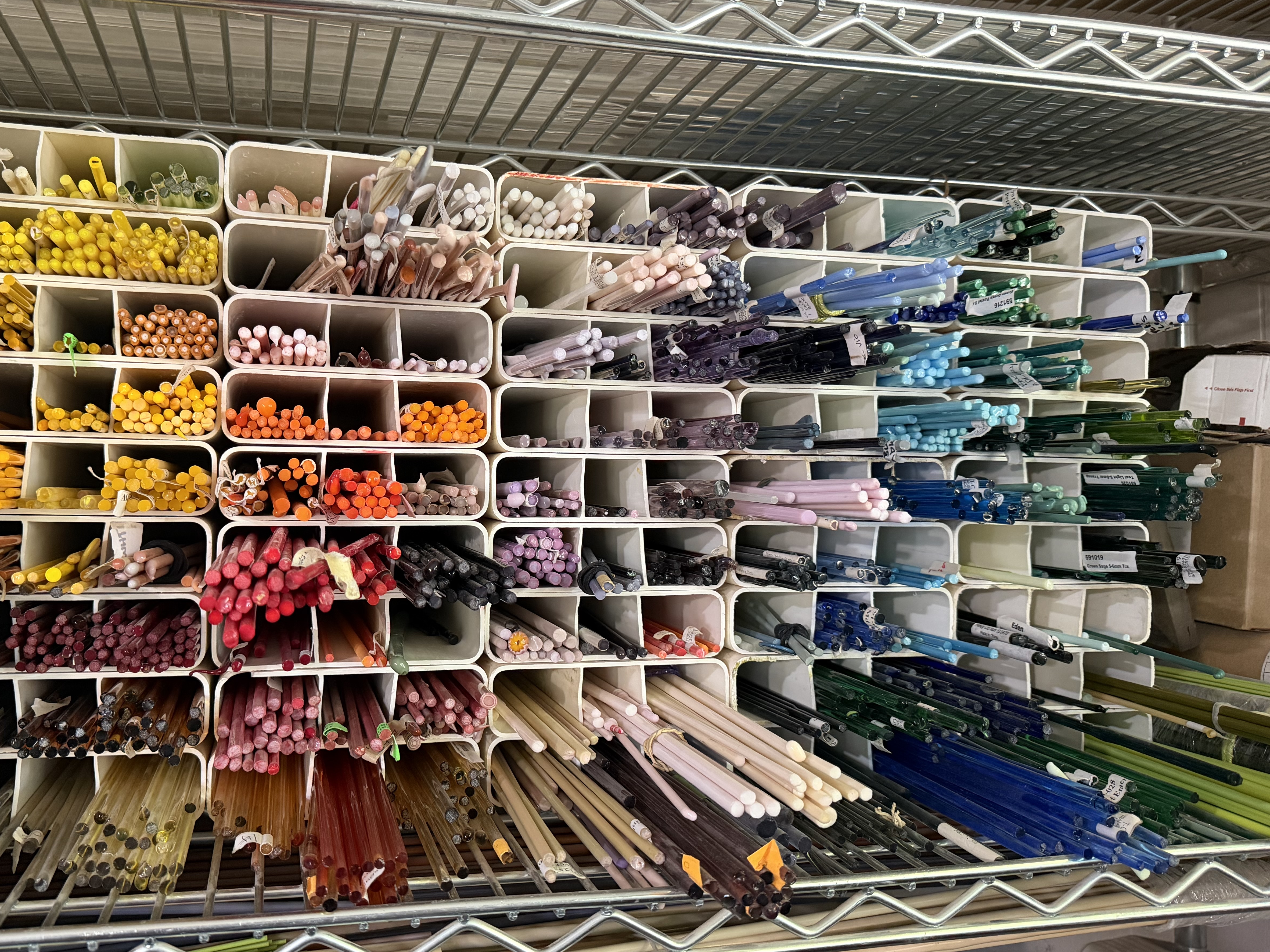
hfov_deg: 61.4
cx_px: 545
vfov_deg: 48.2
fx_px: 1064
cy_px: 450
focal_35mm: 29
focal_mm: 6.76
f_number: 1.78
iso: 400
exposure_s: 1/60
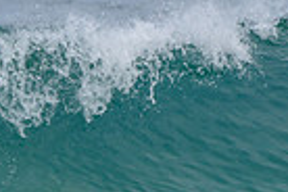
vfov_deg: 0.5
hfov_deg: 0.8
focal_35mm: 2580
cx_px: -152
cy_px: 188
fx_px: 20638
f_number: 5.6
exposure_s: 1/2000
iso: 110
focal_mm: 500
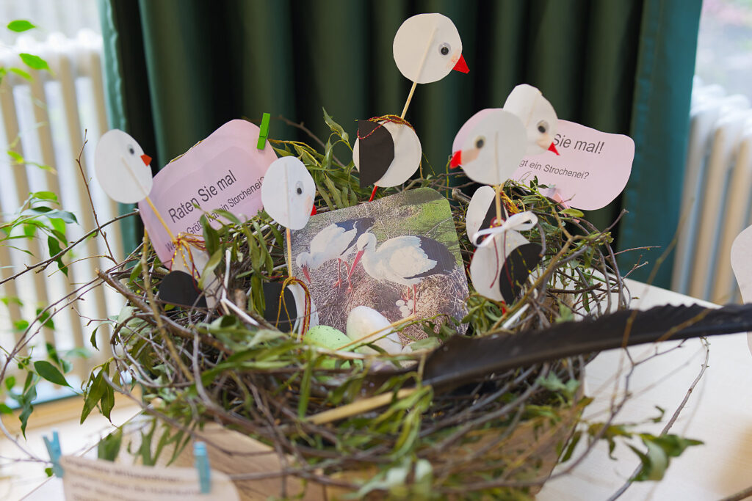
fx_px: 1045
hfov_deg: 39.6
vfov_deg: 27.0
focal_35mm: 50
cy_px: 250
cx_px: 376
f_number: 2.8
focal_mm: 50
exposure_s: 1/60
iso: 125
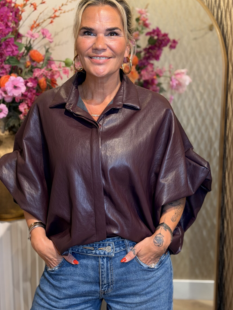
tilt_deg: -12.2
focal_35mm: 56
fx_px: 502
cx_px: 110
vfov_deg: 34.3
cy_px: 159
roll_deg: +0.7
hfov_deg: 26.1
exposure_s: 1/120
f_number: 1.78
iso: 64
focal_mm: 6.76
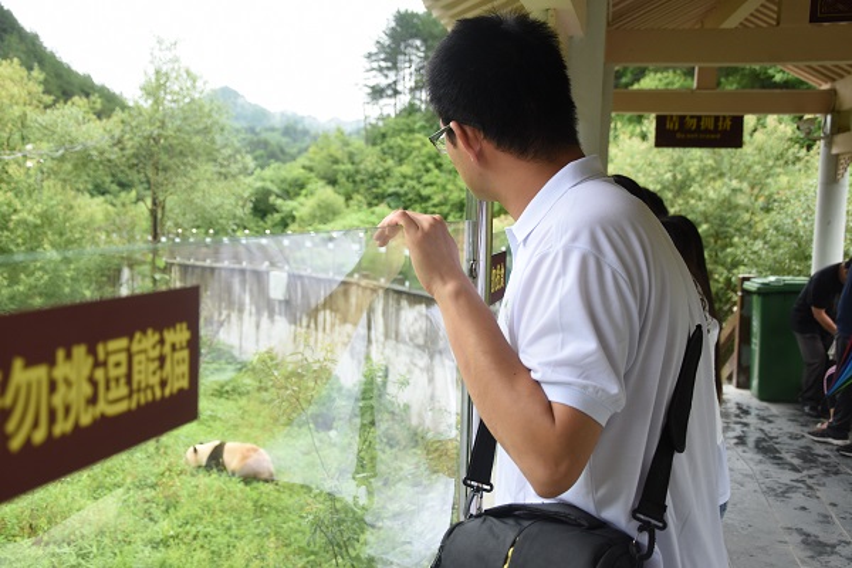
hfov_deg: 43.6
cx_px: 426
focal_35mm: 45
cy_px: 284
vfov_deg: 29.9
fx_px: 1065
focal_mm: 30
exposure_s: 1/160
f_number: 4.2
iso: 400
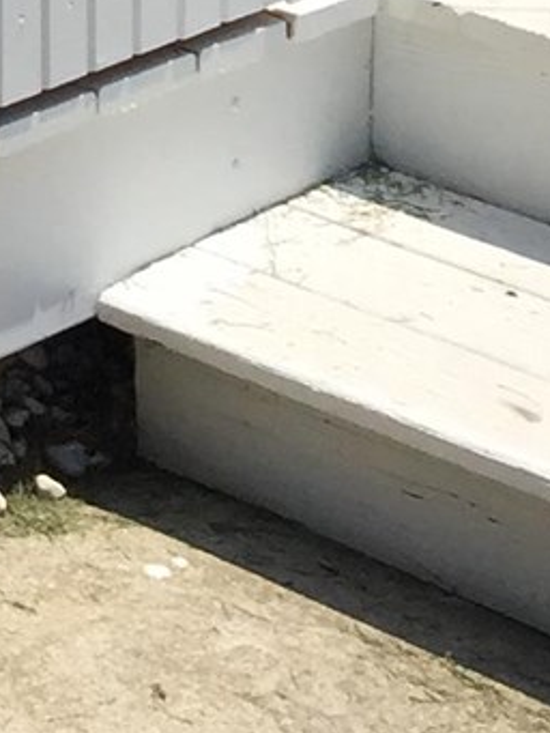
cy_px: -1219
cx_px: -814
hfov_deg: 7.1
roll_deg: +0.6
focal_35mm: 196
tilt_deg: -4.1
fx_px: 4150
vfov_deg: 8.8
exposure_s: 1/2639
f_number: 2.2
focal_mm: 4.15
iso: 32
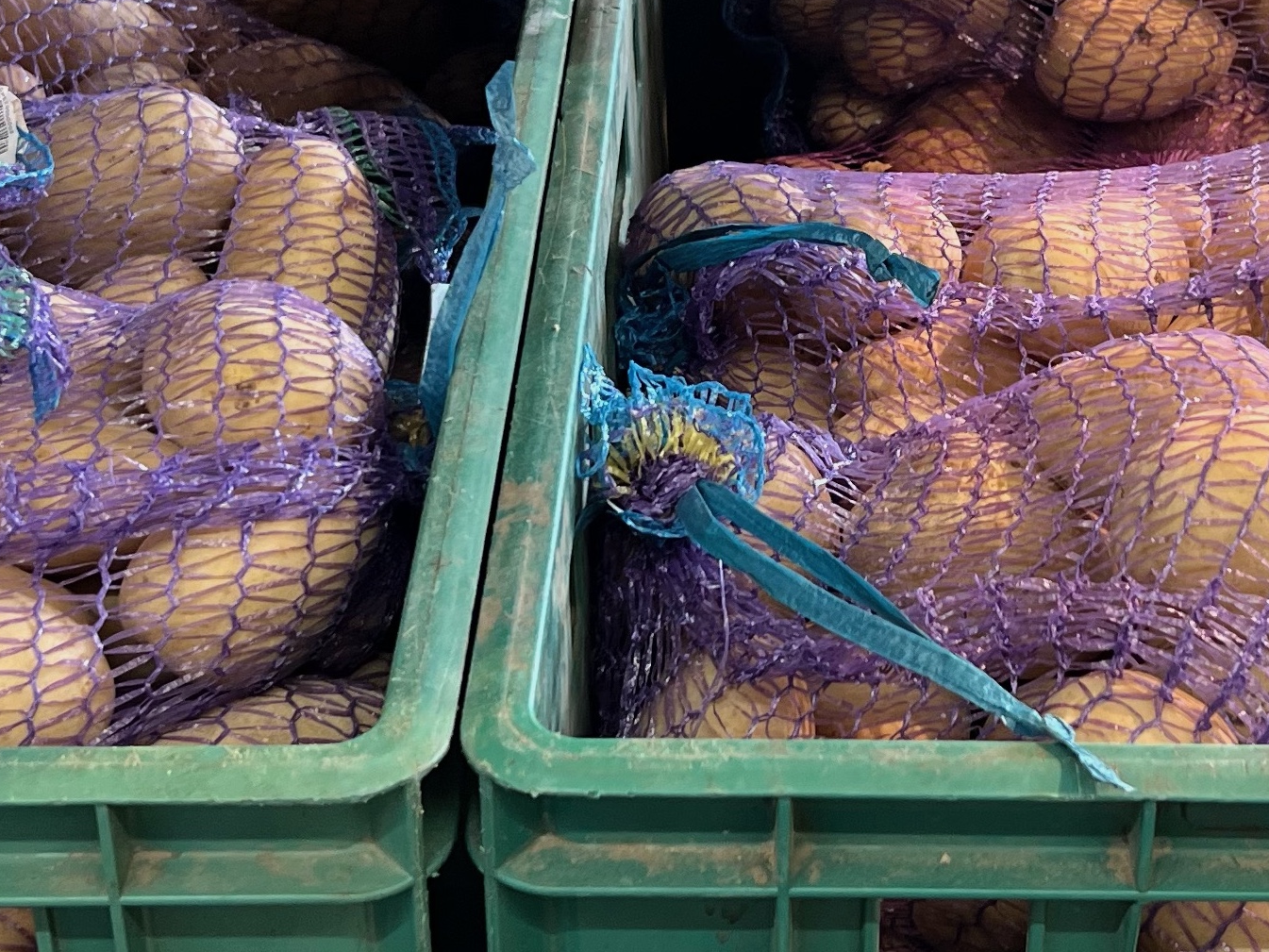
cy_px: 566
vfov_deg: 25.2
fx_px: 2126
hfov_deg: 32.3
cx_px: 1027
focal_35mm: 58
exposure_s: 1/100
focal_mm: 5.7
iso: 100
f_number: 1.5
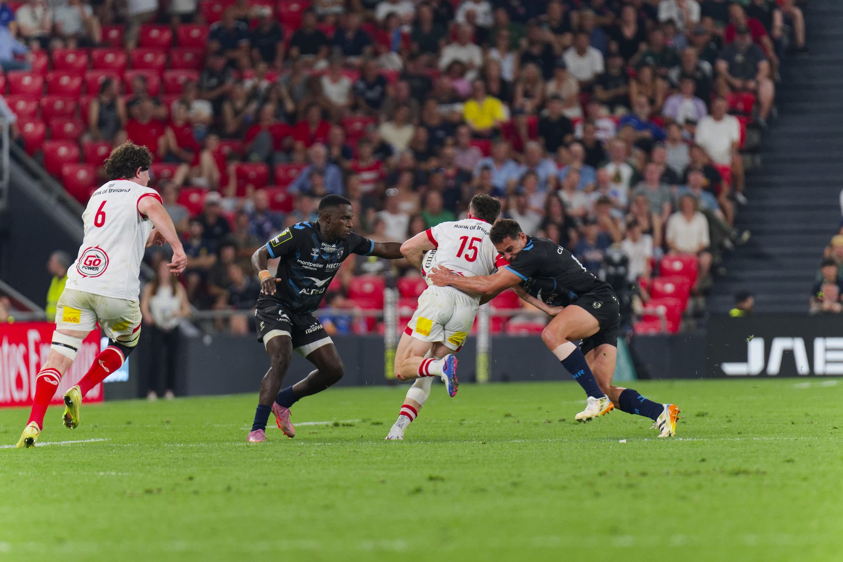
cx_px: 422
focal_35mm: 450
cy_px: 281
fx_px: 10534
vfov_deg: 3.1
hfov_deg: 4.6
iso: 1250
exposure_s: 1/1250
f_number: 2.8
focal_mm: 300
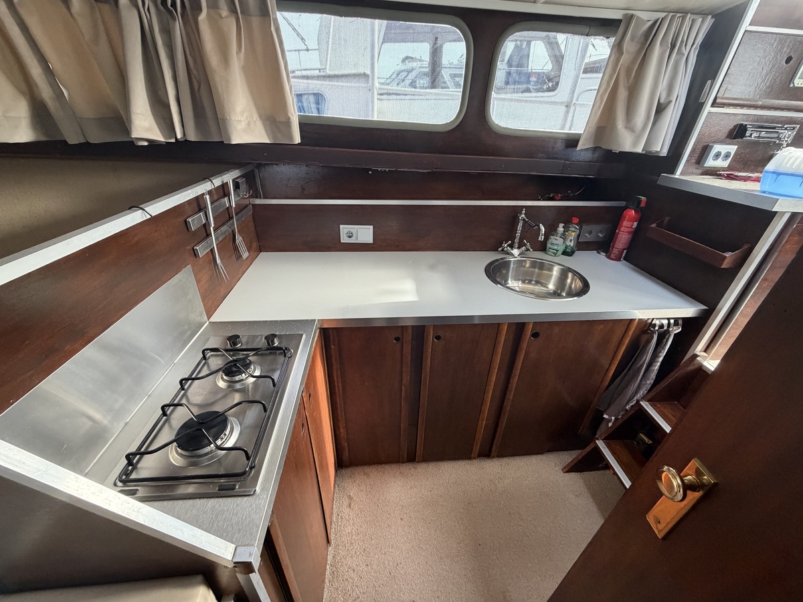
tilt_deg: -32.2
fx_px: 325
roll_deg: -0.3
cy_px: 301
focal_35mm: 14
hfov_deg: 102.1
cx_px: 402
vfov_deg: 85.7
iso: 320
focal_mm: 2.22
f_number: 2.2
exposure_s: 1/70
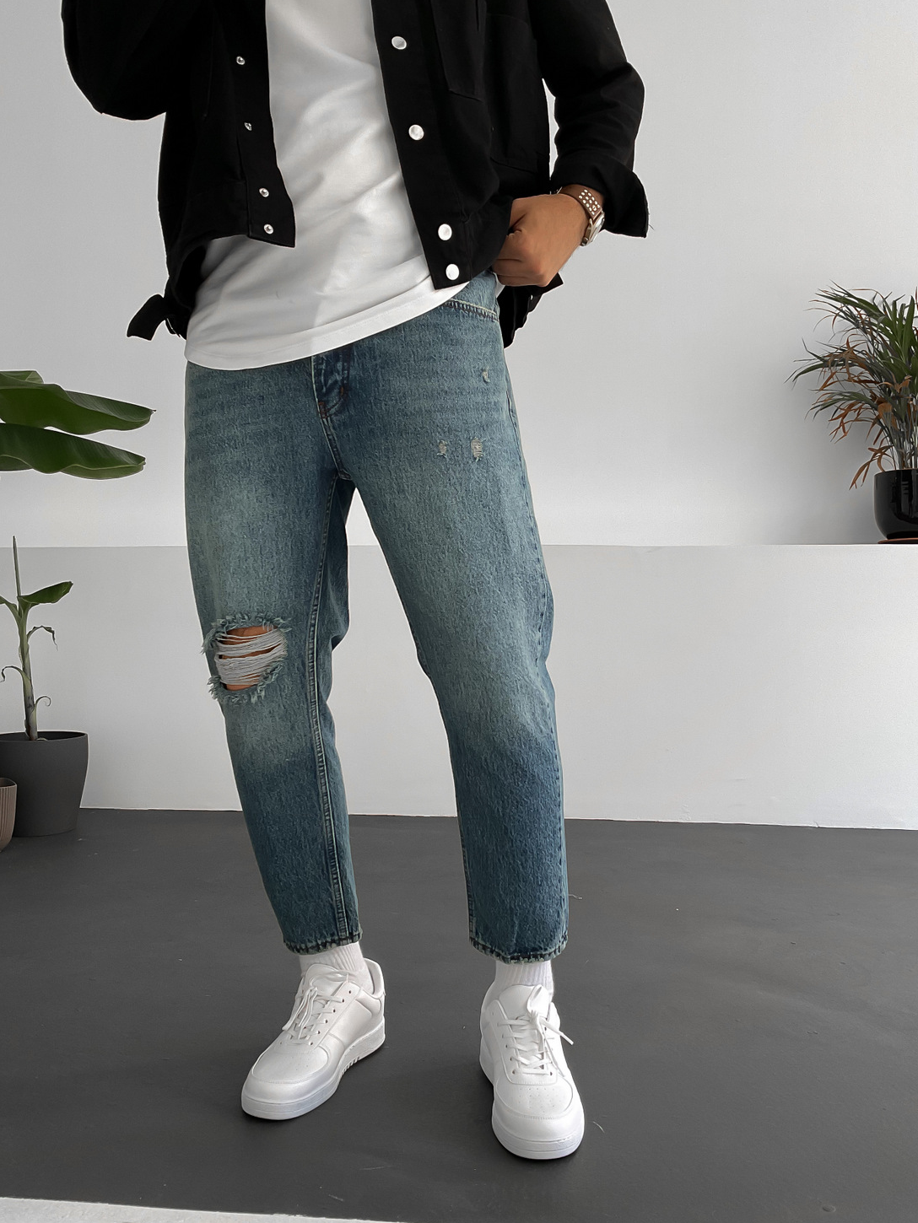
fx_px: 1131
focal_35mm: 32
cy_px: 632
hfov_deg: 44.2
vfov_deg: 56.8
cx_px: 465
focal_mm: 3
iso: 64
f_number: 1.8
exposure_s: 1/120
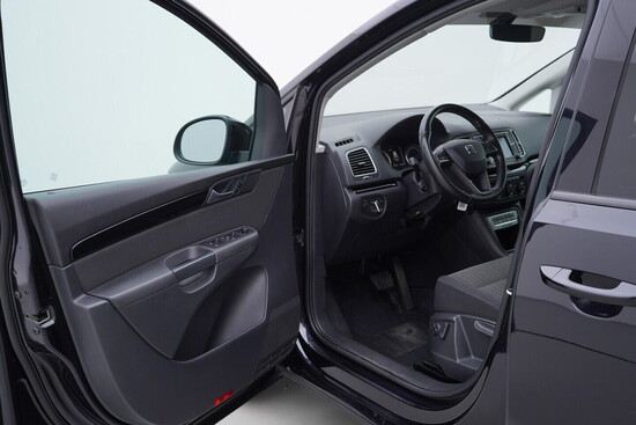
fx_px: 636
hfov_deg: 53.1
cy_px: 212
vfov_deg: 36.9
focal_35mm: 36
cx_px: 318
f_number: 3.5
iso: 125
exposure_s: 1/60
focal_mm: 24
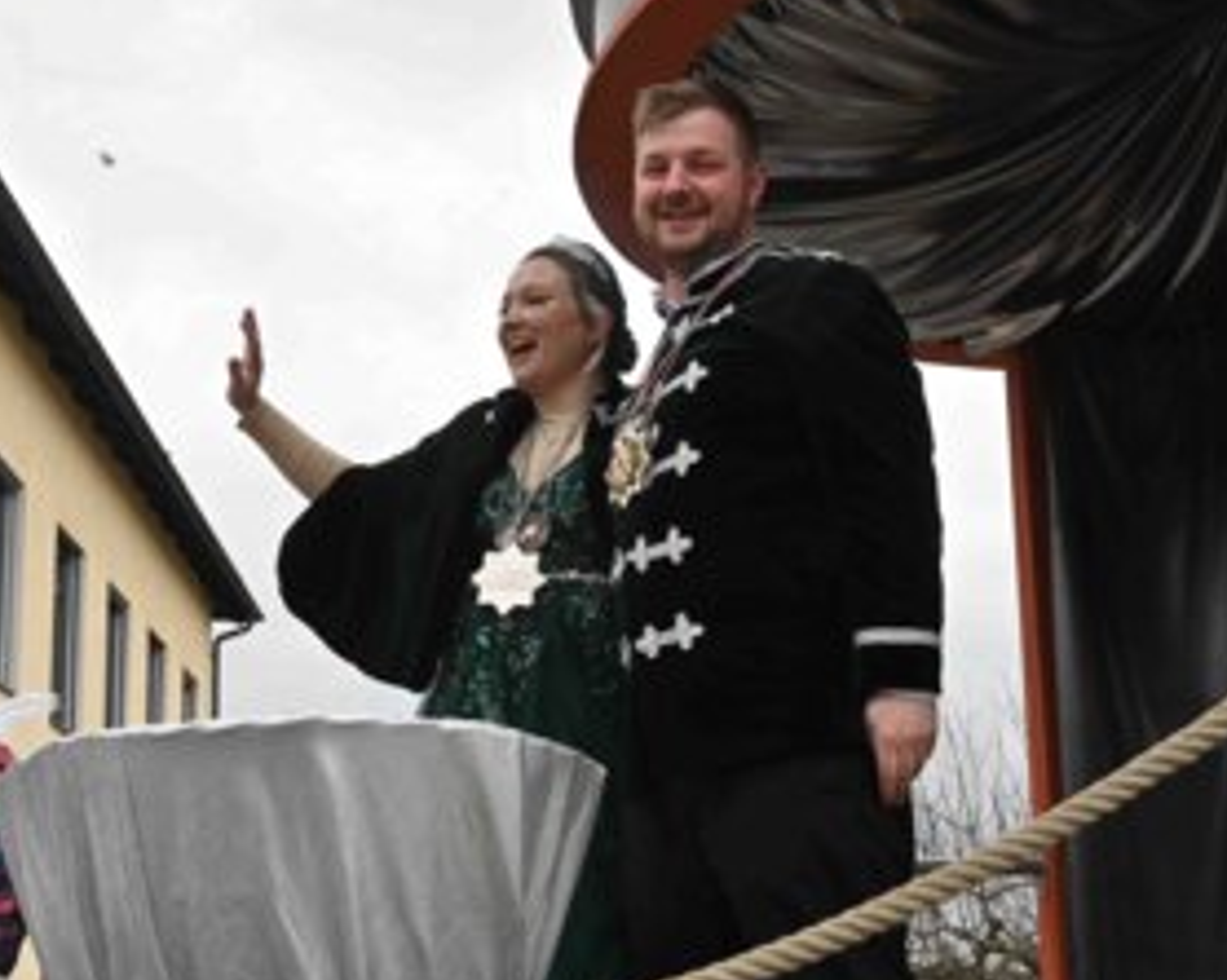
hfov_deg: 34.8
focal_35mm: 54
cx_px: 649
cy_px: 534
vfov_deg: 28.1
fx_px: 1960
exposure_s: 1/640
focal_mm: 40
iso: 2500
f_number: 13
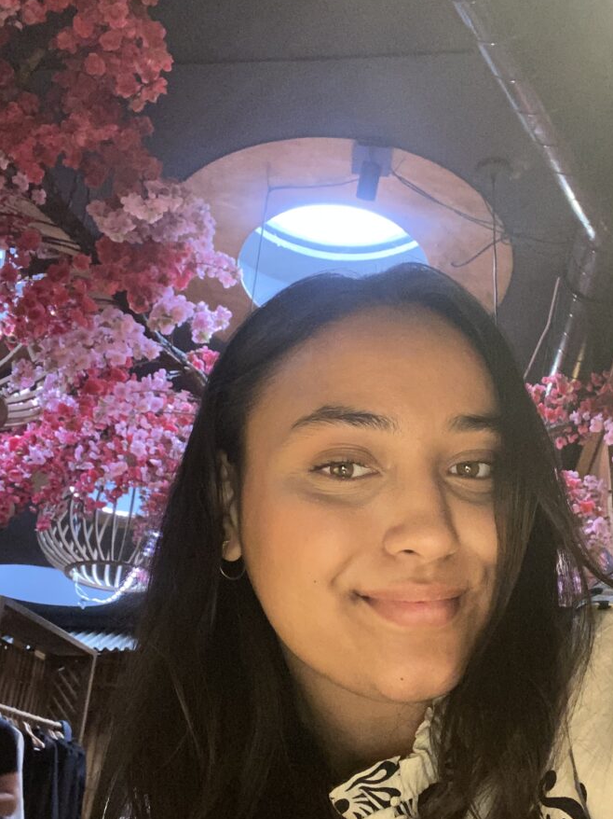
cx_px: 357
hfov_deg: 40.6
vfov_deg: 52.5
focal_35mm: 35
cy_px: 451
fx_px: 827
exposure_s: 1/25
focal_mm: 2.71
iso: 320
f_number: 2.2
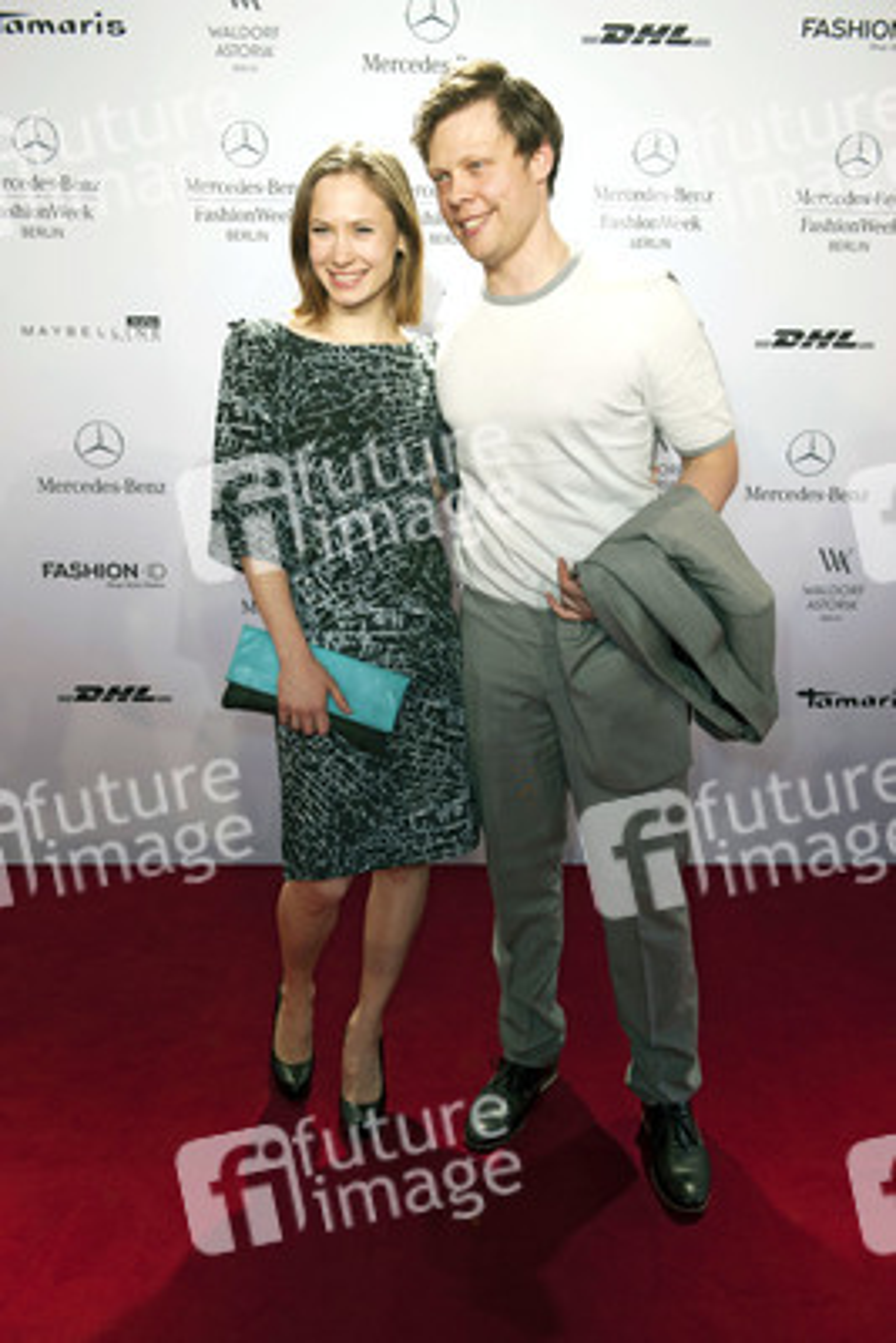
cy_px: 672
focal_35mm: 32
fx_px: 1194
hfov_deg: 41.1
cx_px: 448
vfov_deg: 58.7
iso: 1600
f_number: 5.6
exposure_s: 1/160
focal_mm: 32
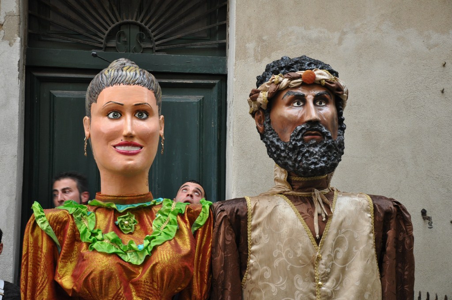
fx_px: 978
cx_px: 226
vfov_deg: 17.4
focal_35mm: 78
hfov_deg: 26.0
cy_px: 150
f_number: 5
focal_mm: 52
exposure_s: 1/15
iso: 800
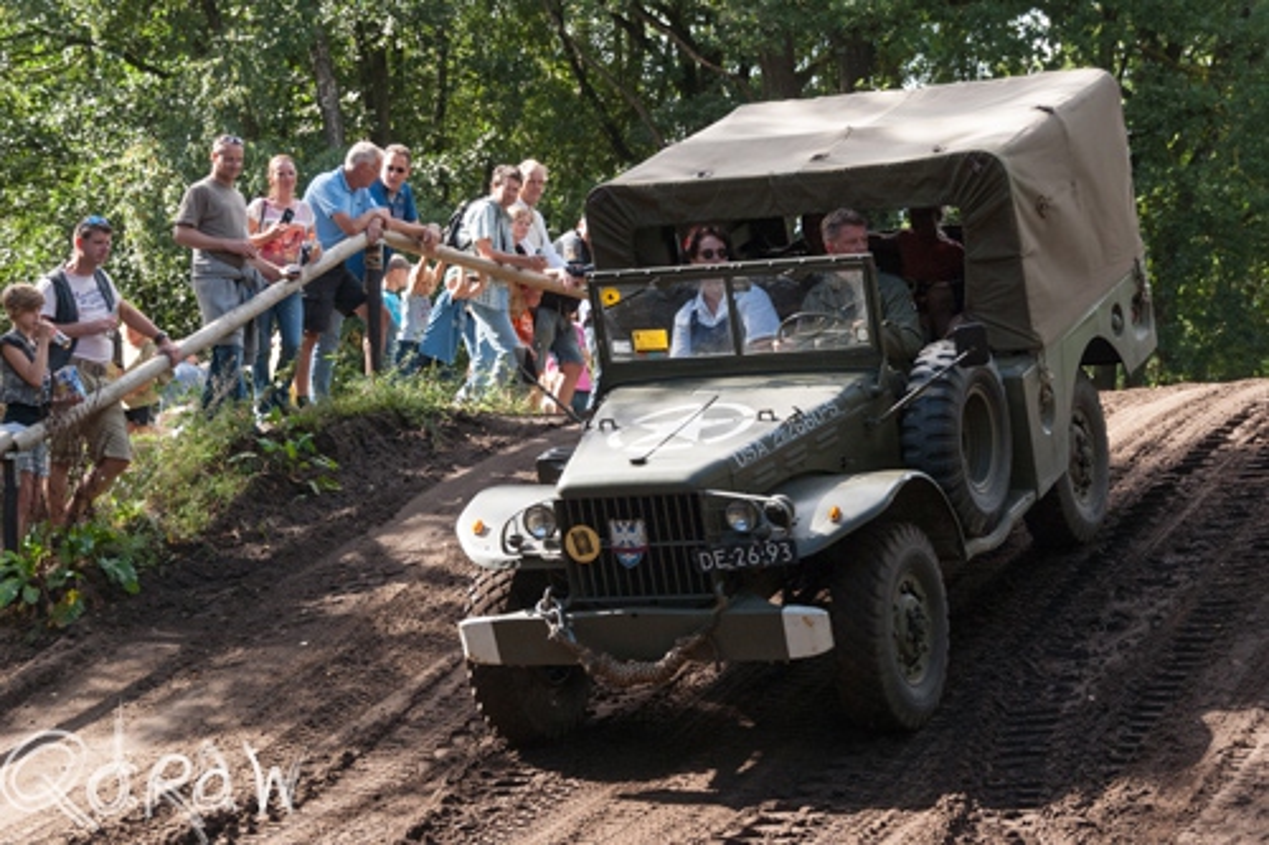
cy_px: 422
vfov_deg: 16.5
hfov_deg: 24.6
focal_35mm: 82
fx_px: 2907
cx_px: 634
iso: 400
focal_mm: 55
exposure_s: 1/500
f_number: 5.6
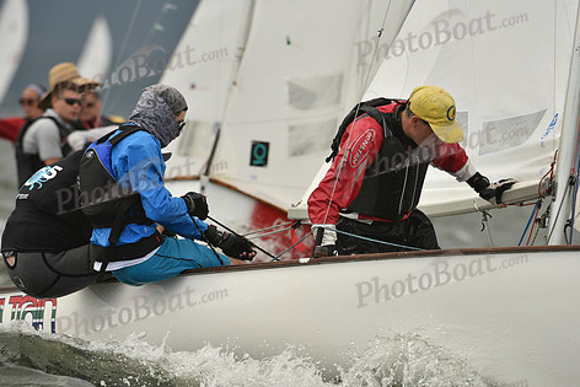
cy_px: 229
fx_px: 7929
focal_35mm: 492
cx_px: 292
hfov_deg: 4.2
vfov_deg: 2.8
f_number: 6.3
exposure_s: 1/800
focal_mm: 400
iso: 320
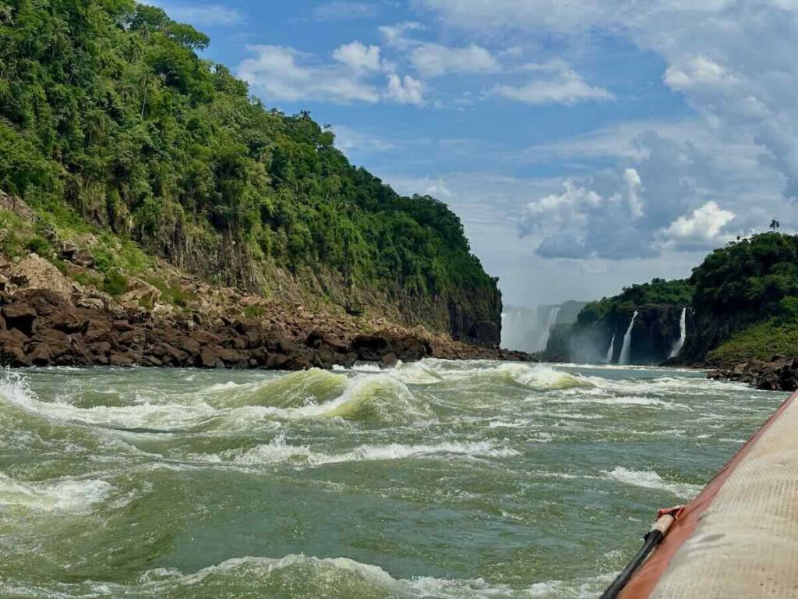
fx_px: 1199
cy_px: 300
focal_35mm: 52
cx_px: 399
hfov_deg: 36.8
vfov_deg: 28.0
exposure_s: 1/4255
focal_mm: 5.96
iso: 40
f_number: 1.6
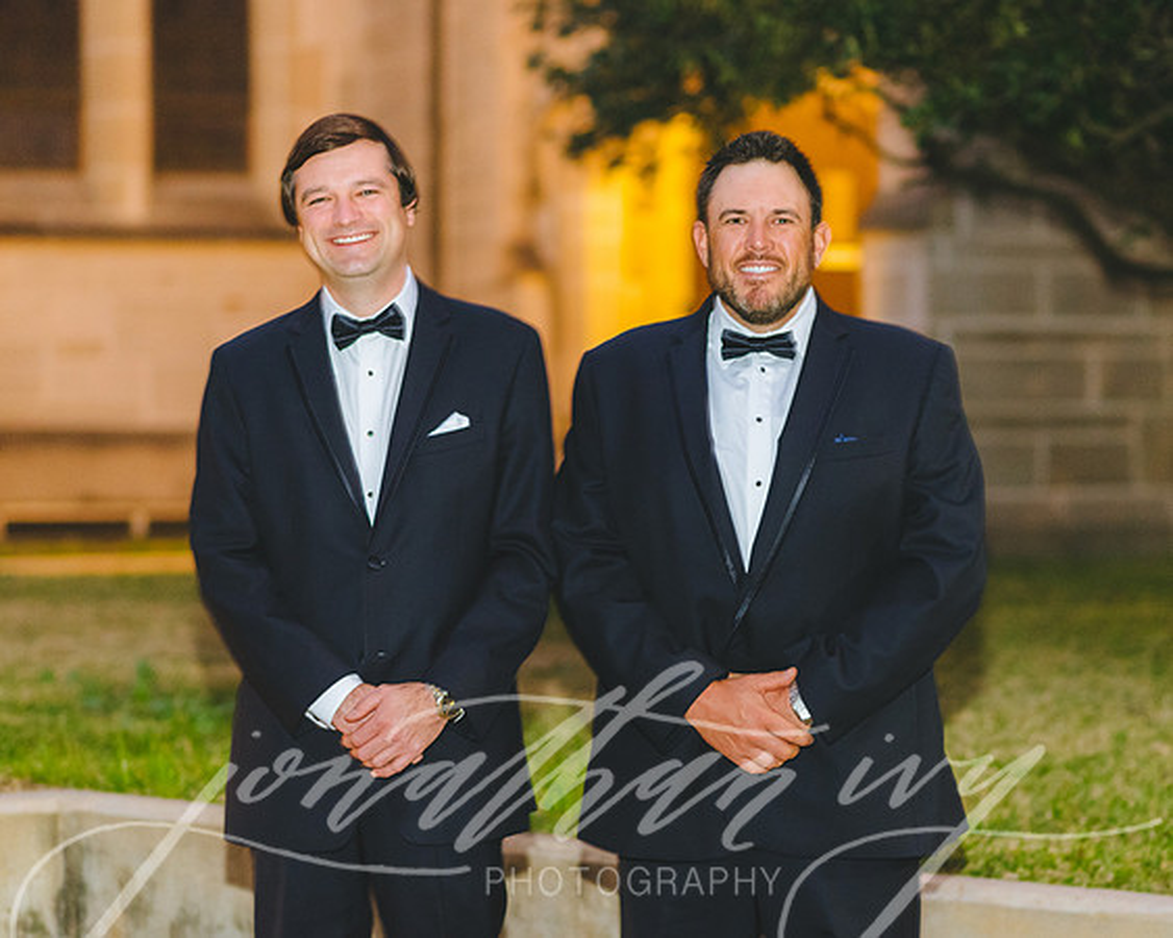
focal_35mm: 104
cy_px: 482
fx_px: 3625
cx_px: 668
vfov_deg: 14.7
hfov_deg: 18.4
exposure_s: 1/100
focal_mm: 85
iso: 2500
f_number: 2.2
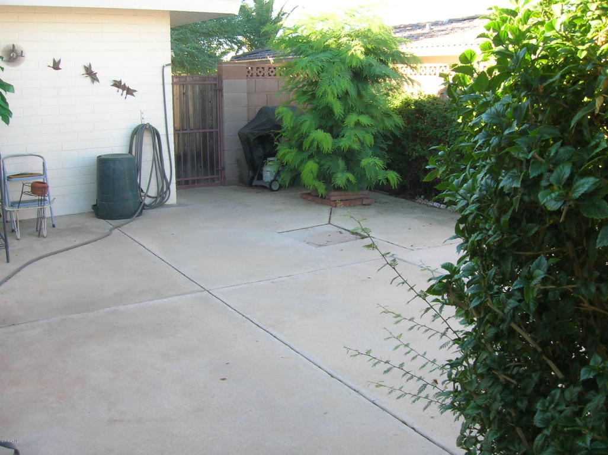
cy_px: 228
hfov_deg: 54.0
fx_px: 597
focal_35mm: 34
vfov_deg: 41.7
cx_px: 304
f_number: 4.9
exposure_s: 1/40
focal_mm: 5.7
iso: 50
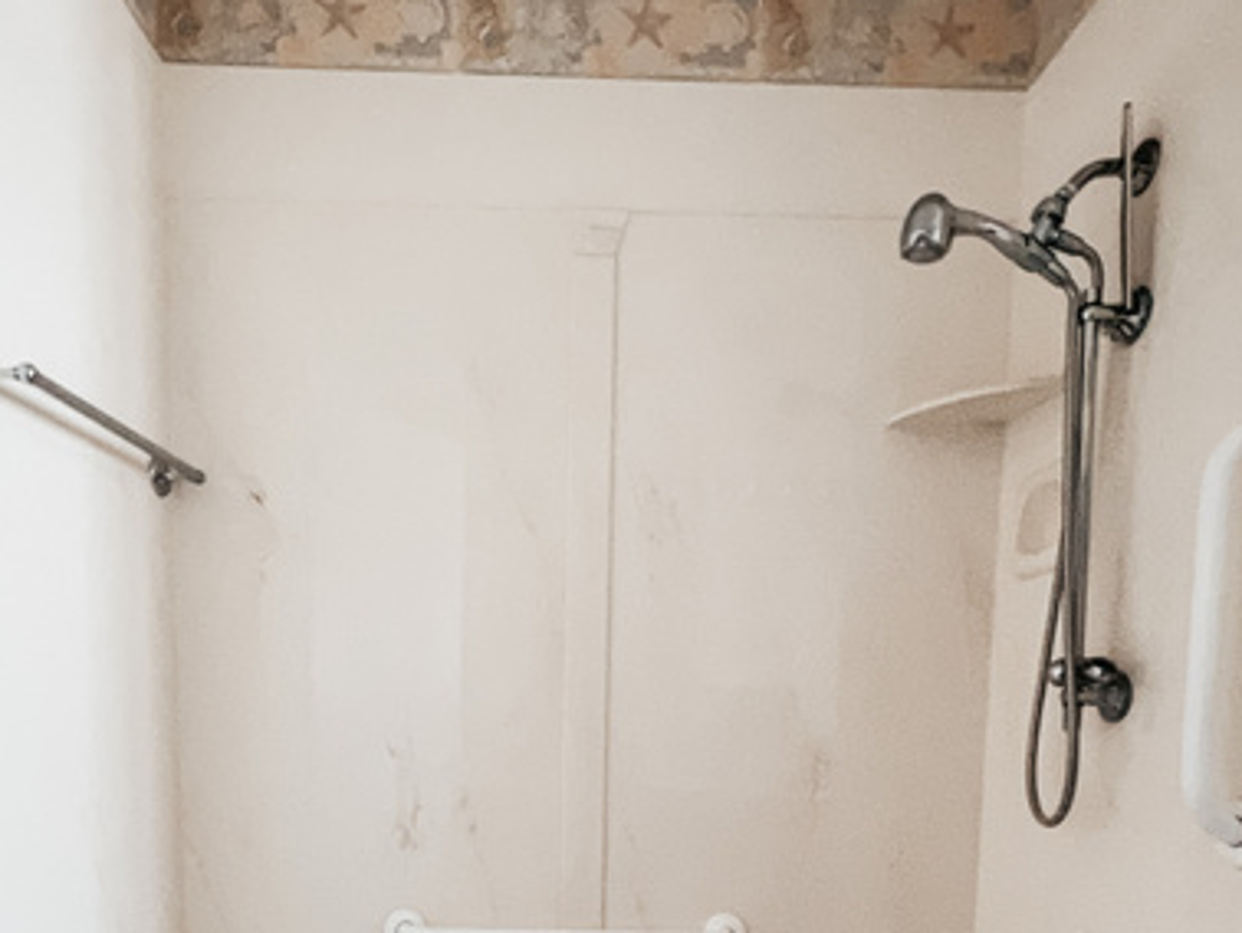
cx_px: 575
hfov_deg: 76.2
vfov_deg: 55.8
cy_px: 775
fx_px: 790
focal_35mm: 22
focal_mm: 1.57
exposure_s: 1/60
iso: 250
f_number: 1.8
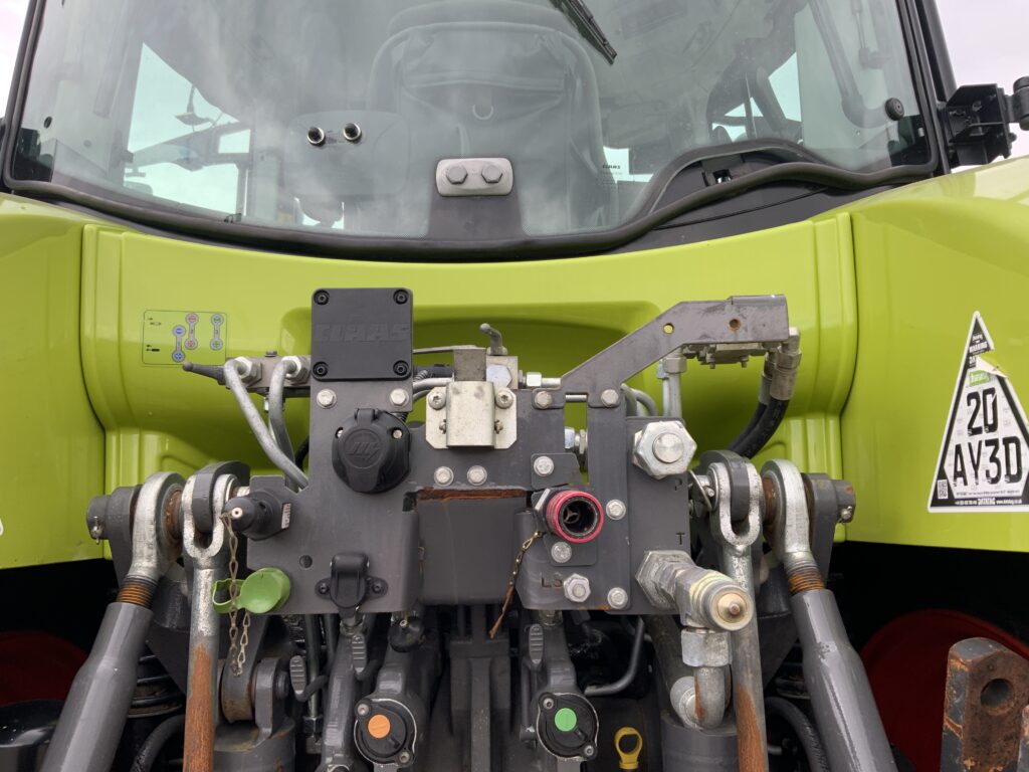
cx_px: 514
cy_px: 386
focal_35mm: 29
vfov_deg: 48.2
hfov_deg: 61.7
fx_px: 862
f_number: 1.8
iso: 16
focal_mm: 3
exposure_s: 1/273
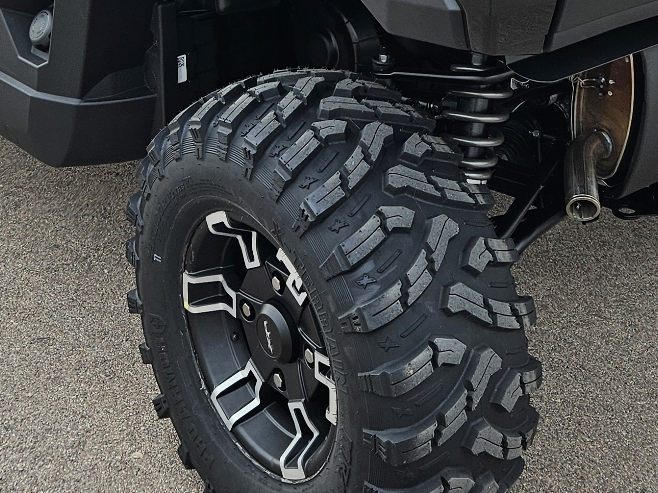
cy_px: -156
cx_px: 351
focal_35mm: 70
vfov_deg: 19.3
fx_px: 1331
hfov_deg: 27.8
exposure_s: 1/120
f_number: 1.8
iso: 25
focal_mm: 5.4
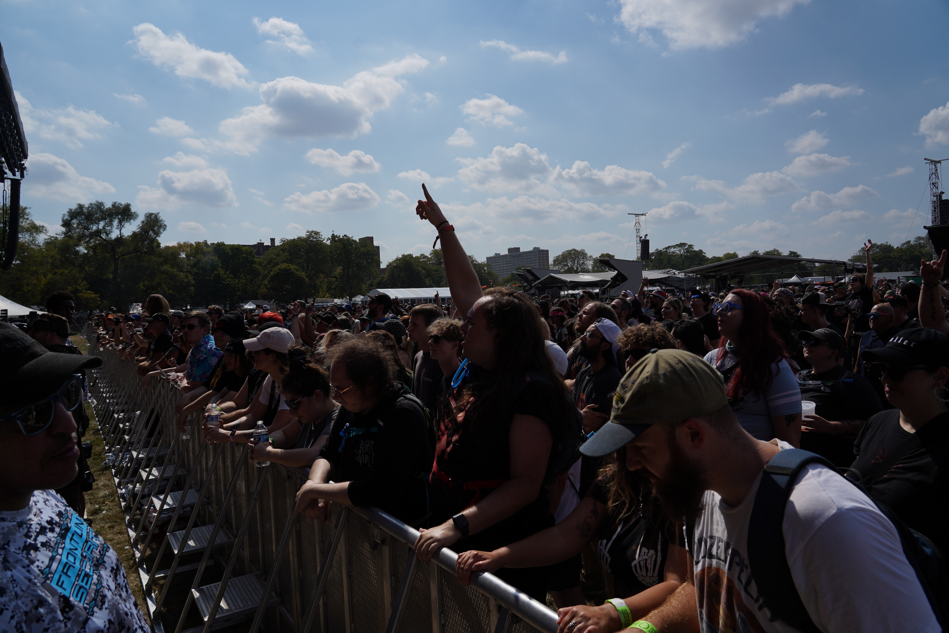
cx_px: 474
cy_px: 316
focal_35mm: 24
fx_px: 633
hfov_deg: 73.7
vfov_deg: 53.1
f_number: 7.1
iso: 100
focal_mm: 24
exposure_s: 1/1250
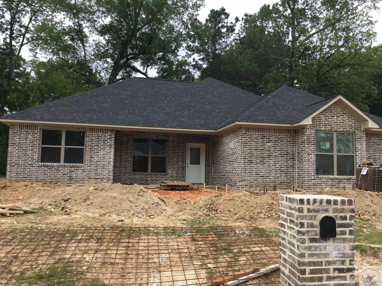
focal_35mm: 31
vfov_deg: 45.4
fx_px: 342
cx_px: 191
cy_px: 143
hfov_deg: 58.4
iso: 25
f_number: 2.4
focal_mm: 3.3
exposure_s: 1/727
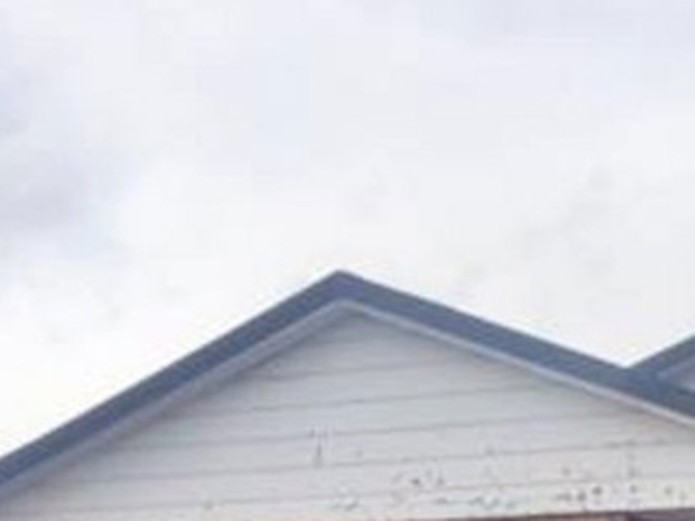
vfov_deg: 14.6
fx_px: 1866
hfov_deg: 20.4
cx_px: 697
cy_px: 817
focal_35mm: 93
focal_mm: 4.15
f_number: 2.2
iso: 32
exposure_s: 1/2083
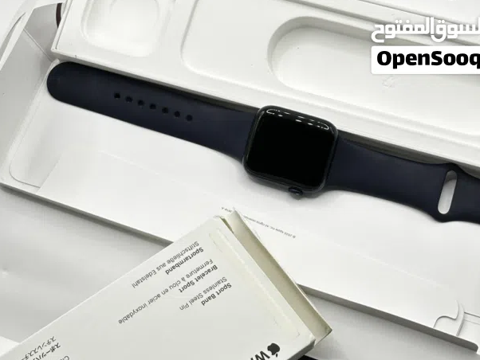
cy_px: 189
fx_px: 707
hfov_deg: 37.5
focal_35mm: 51
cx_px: 251
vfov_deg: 28.6
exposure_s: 1/189
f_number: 1.78
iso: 50
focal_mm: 6.86
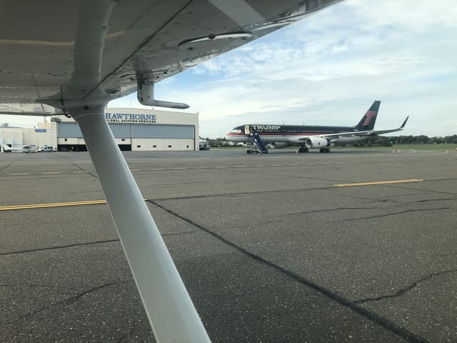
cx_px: 228
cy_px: 172
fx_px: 370
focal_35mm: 28
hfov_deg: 63.4
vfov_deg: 49.7
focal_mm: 4
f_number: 1.8
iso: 20
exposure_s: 1/1104
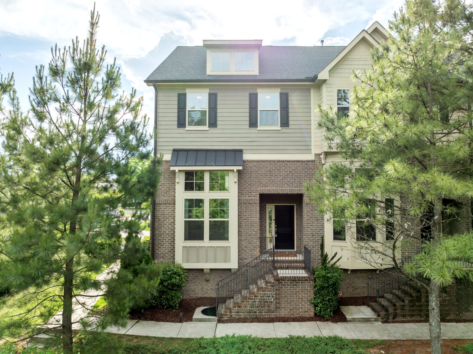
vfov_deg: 56.8
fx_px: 328
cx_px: 236
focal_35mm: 24
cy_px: 177
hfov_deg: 71.6
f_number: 2.8
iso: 400
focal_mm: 12.29
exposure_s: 1/2000
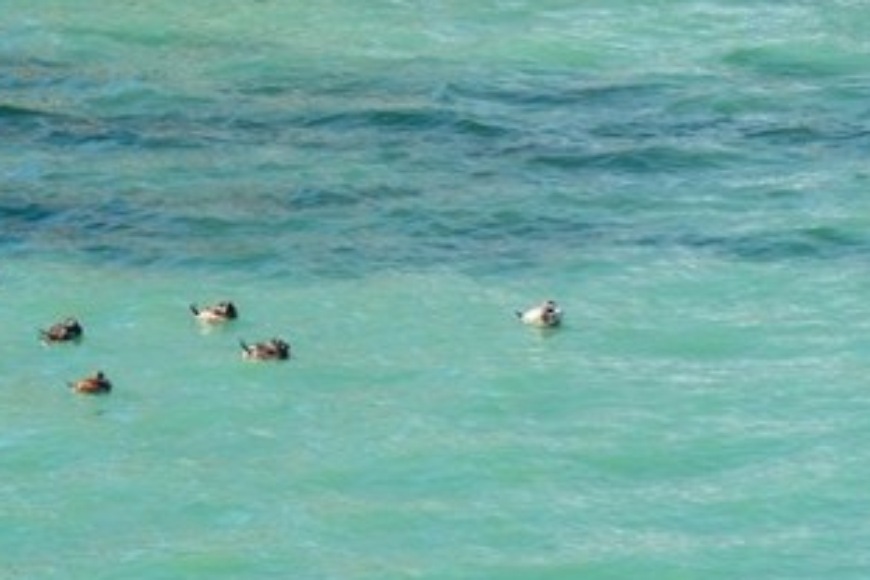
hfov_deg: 4.2
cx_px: -393
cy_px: 293
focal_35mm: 492
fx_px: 11889
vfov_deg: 2.8
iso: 250
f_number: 7.1
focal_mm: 150
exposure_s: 1/8000
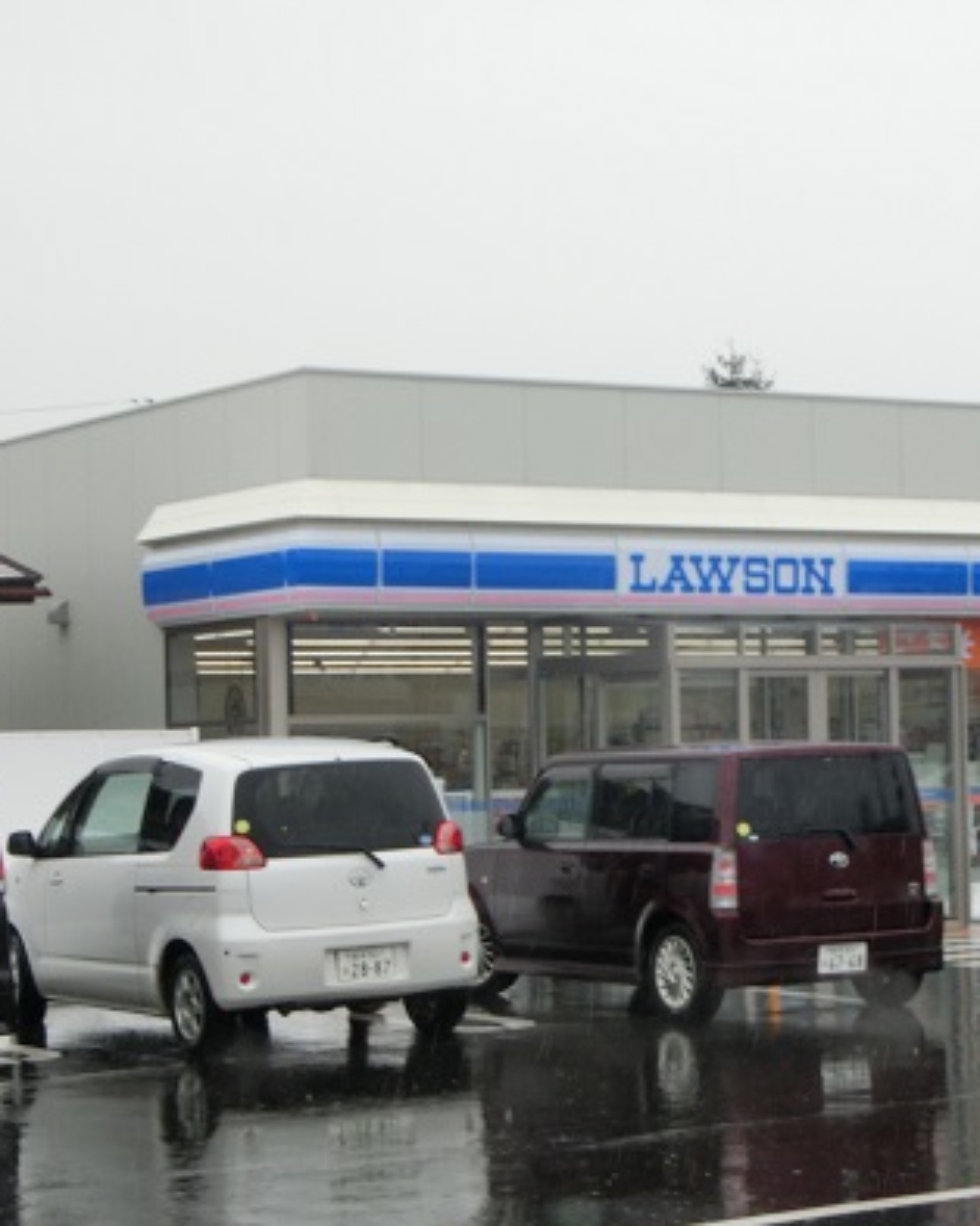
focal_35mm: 86
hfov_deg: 17.6
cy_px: 682
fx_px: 3120
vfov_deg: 22.2
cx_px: 836
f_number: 4.3
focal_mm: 9.16
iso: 80
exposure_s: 1/200
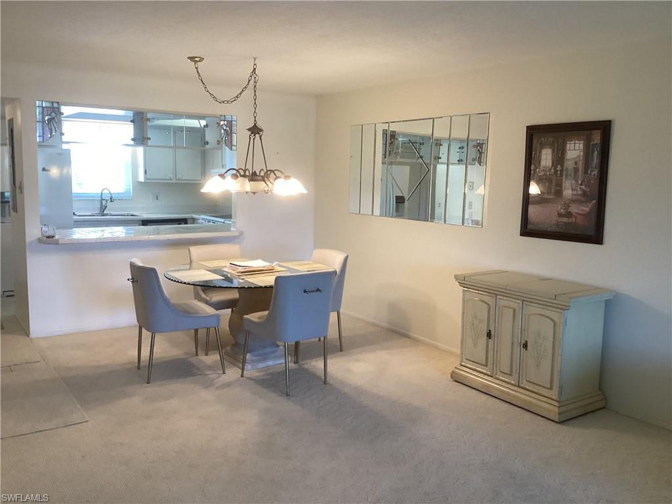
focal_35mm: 31
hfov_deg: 58.4
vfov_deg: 45.4
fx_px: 602
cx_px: 336
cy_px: 252
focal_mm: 3.3
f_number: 2.4
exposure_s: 1/60
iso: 125
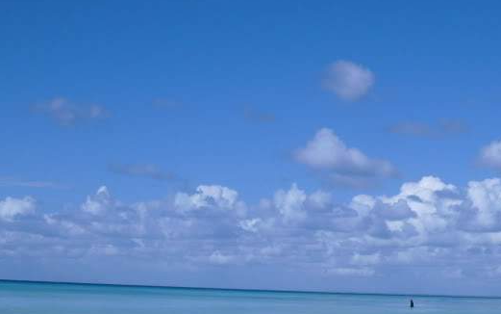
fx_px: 1024
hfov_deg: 27.2
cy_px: 210
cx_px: 352
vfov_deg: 17.4
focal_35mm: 75
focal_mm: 6.3
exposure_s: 1/320
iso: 64
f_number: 7.8
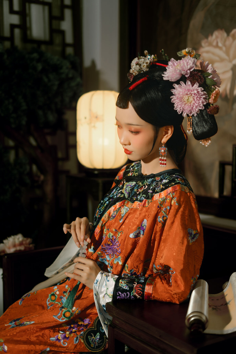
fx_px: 491
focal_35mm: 50
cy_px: 177
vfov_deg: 39.6
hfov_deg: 27.0
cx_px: 118
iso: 100
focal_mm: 50
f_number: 2
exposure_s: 1/160
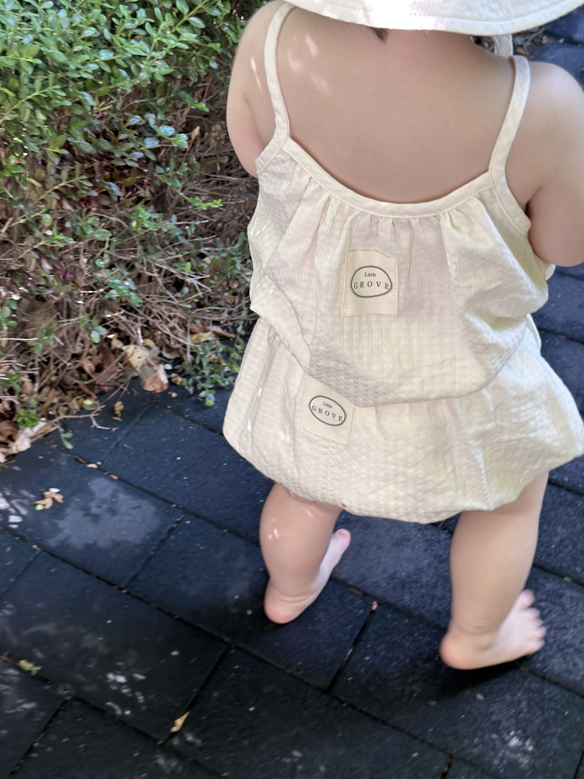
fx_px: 1080
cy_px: 390
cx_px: 292
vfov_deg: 39.7
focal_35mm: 48
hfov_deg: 30.3
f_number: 1.78
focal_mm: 6.86
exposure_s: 1/76
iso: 125
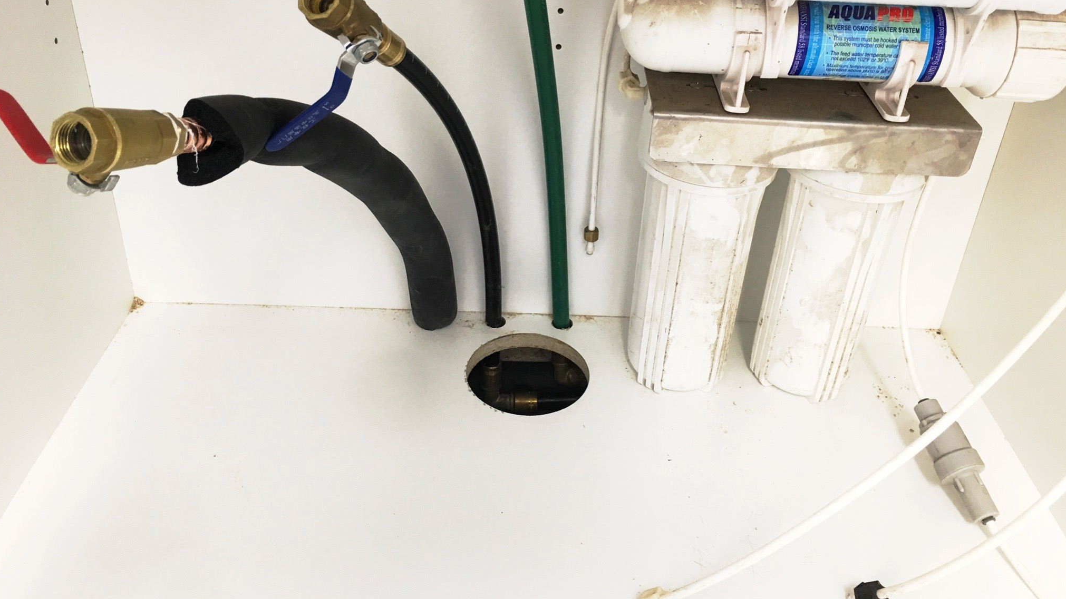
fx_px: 904
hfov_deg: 61.0
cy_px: 207
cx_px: 534
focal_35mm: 32
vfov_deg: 36.3
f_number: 2.2
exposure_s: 1/17
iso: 50
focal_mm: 4.15
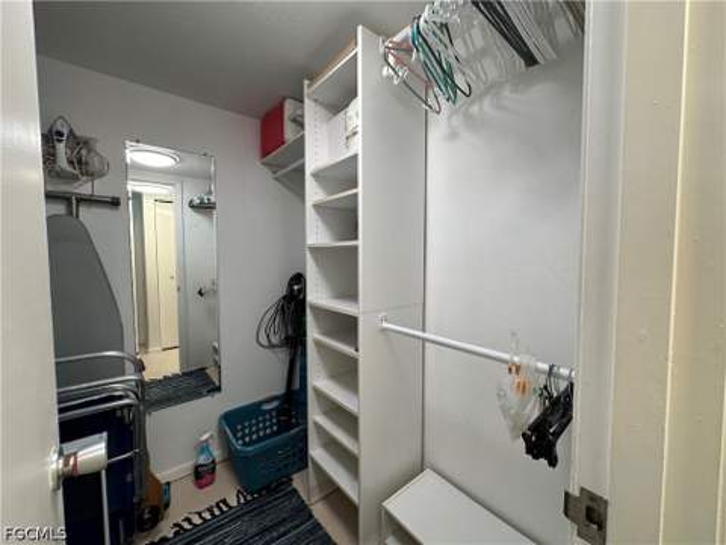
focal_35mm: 14
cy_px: 272
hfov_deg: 102.1
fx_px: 294
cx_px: 363
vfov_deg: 85.7
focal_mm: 2.22
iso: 125
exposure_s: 1/120
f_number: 2.2
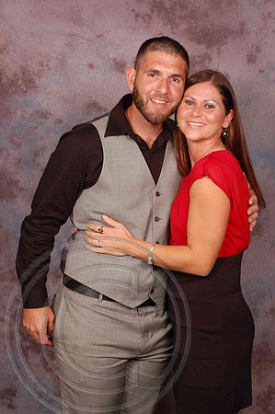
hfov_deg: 20.6
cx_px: 138
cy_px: 207
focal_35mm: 66
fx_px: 758
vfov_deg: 30.5
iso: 200
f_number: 10
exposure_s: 1/125
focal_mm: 44
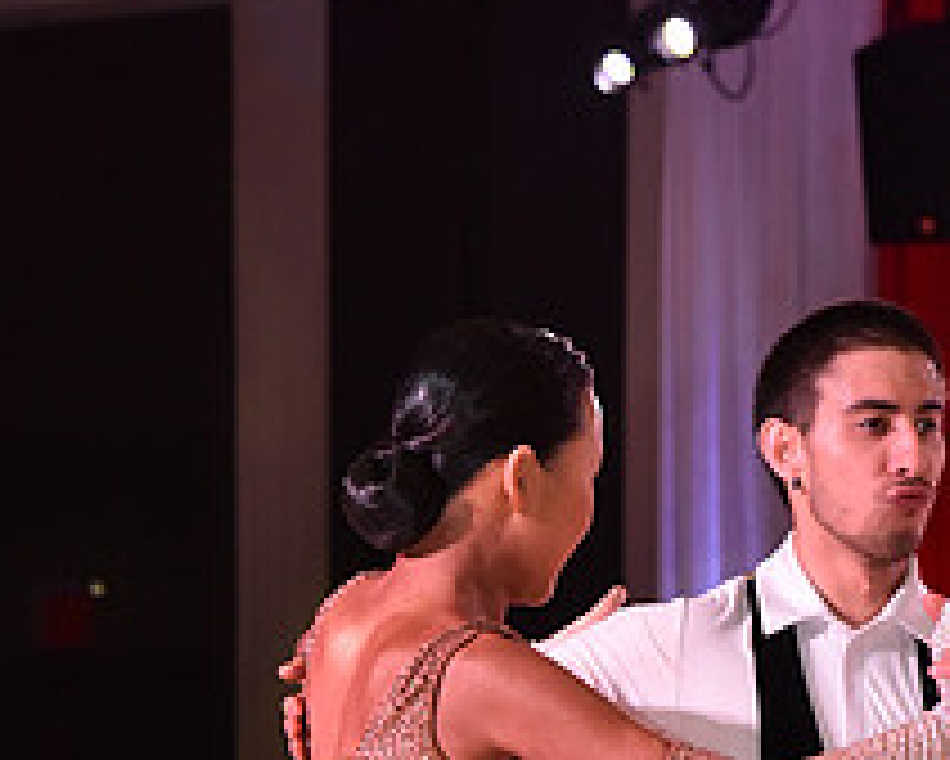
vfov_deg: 7.6
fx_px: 5654
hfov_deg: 9.6
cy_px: 1169
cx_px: 534
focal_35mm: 201
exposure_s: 1/320
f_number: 6.3
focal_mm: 78
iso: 2500
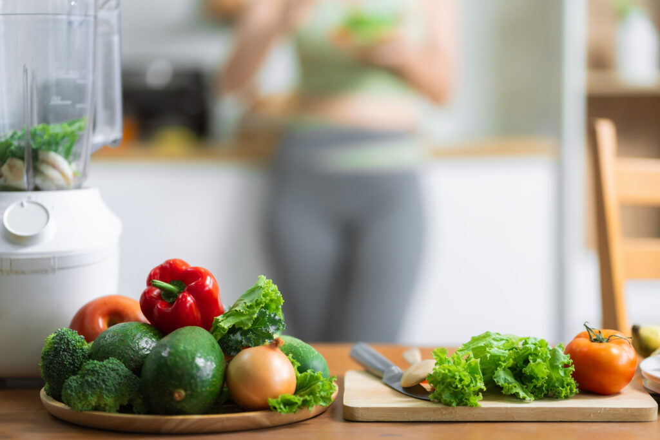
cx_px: 330
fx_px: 1558
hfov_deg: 23.9
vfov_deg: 16.1
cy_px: 220
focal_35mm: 85
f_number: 2.2
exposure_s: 1/200
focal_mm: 85
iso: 400
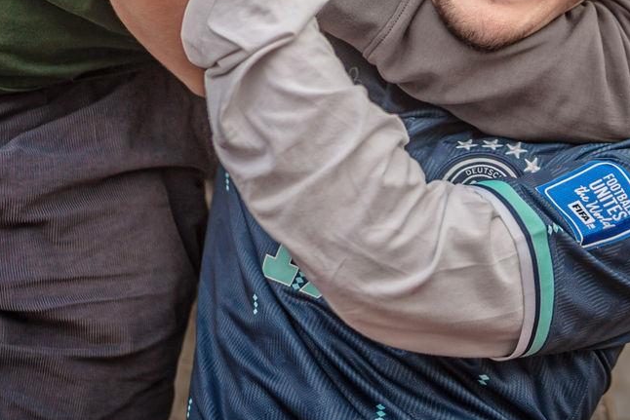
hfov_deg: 19.5
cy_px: -196
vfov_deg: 12.6
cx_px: 479
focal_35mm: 104
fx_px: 1820
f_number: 1.2
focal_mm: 35
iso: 125
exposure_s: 1/800
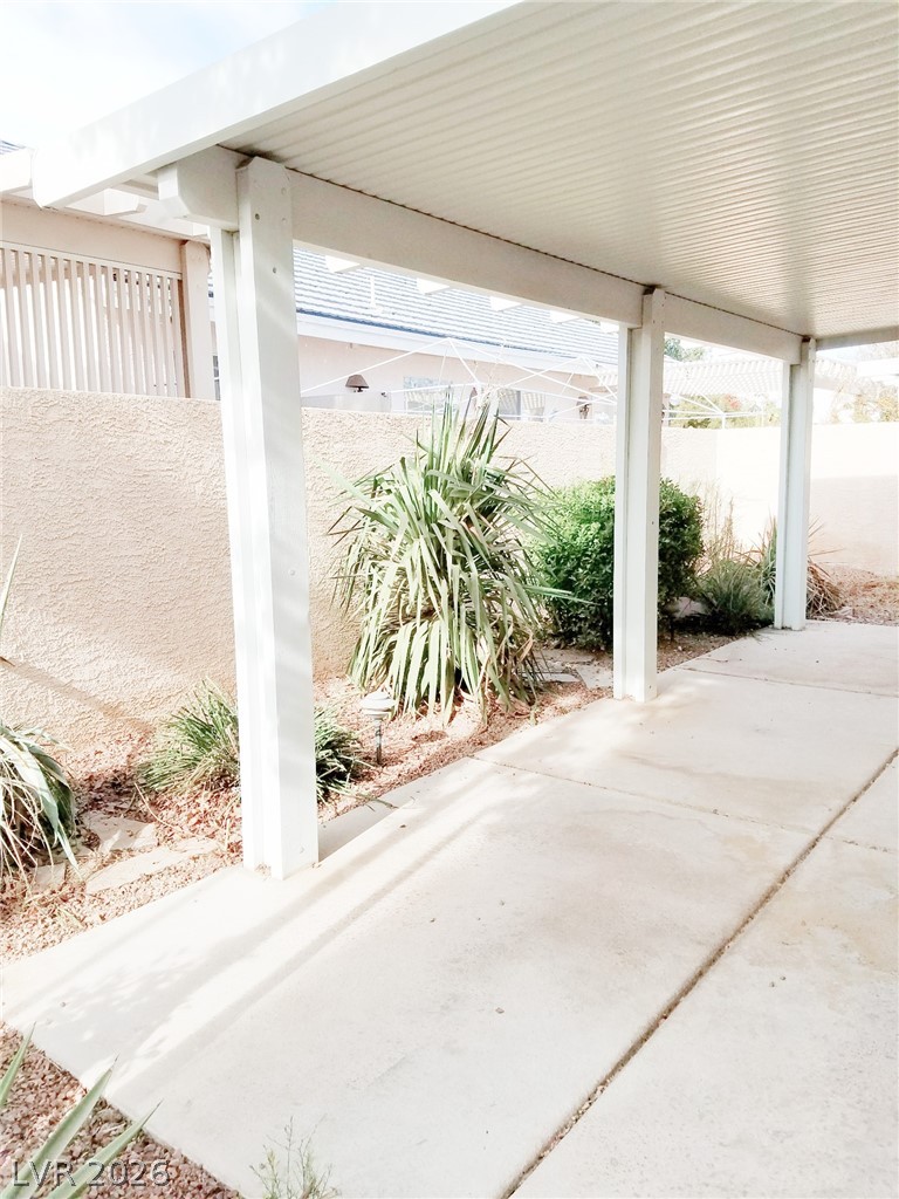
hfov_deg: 53.1
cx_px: 450
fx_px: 900
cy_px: 600
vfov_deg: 67.3
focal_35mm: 26
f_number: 1.7
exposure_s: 1/1032
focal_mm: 4.2
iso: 40
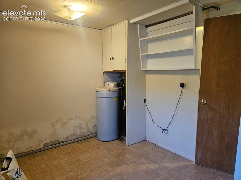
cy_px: 90
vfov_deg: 58.8
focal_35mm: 23
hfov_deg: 74.0
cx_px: 120
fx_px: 160
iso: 800
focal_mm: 5.4
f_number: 1.8
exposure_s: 1/120
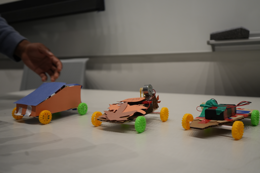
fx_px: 267
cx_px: 130
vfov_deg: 35.9
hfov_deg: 51.9
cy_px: 86
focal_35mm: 37
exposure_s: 1/160
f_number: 4
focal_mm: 37
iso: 640
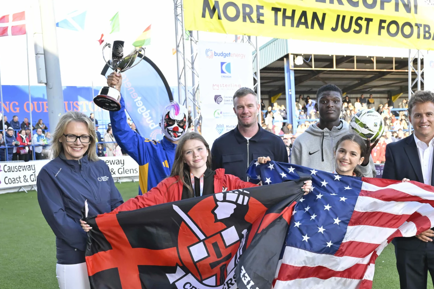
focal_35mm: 50
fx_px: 601
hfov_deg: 39.4
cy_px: 209
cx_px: 274
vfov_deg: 26.8
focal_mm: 29.5
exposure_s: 1/500
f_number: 5.6
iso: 1250
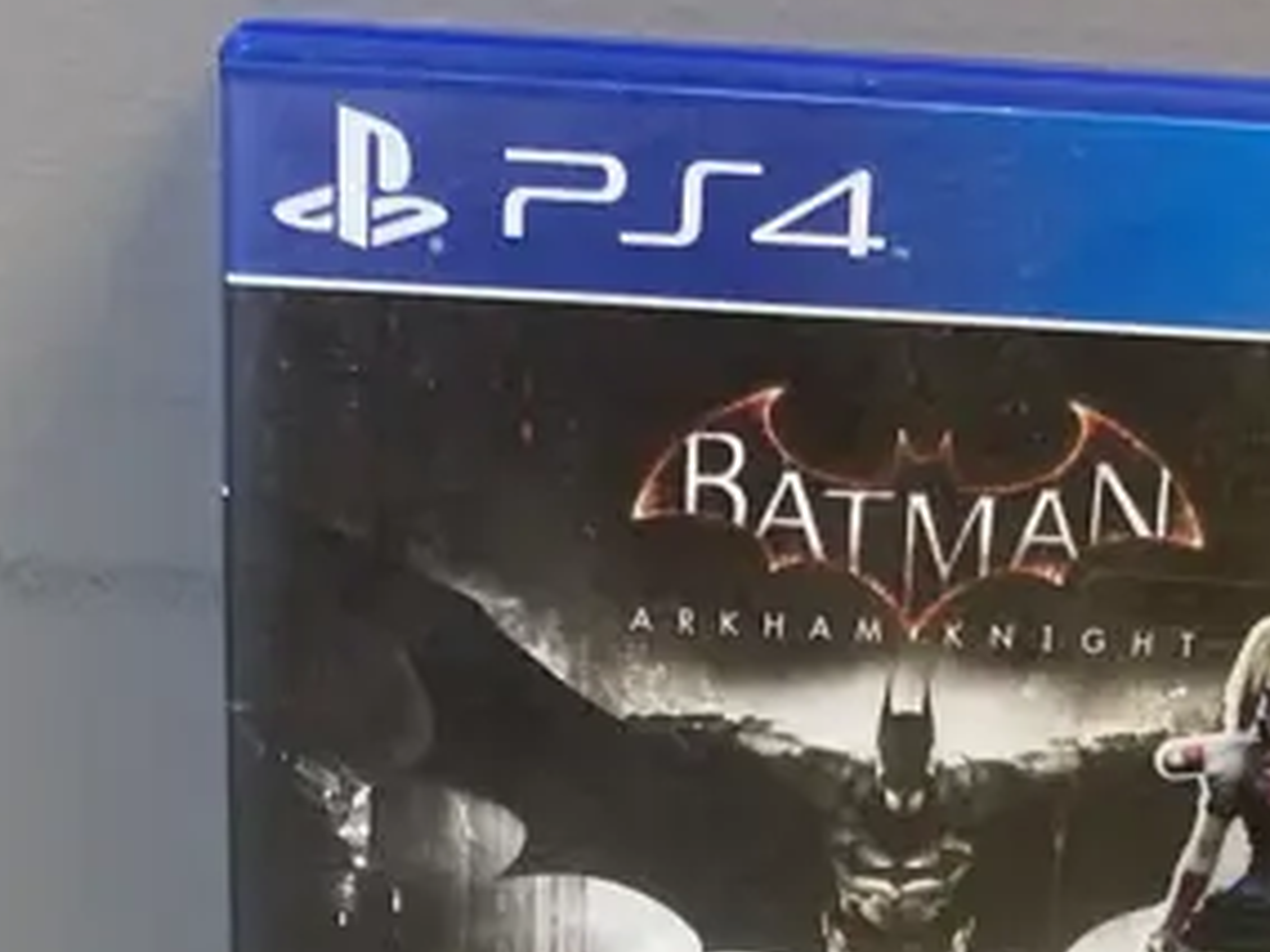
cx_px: 903
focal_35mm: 101
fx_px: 3706
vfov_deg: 13.4
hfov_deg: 19.4
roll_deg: -4.9
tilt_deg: -23.5
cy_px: 1627
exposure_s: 1/50
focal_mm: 3.99
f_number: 1.8
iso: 160
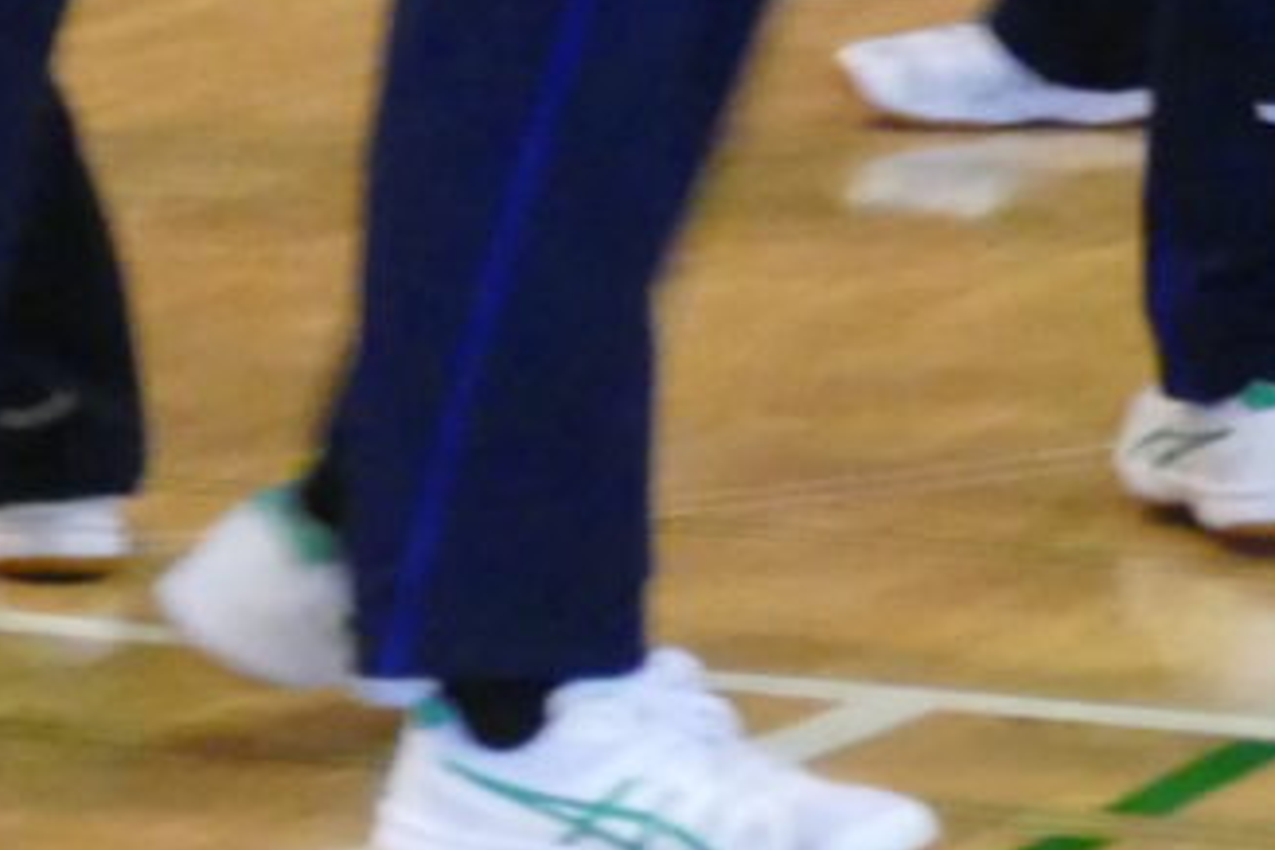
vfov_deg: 3.4
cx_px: 160
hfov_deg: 5.1
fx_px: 14413
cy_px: -394
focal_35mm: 407
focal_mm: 26.91
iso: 3200
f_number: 3.7
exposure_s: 1/60
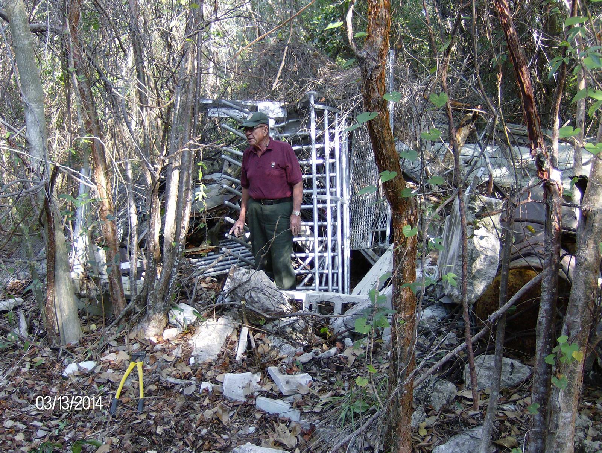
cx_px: 301
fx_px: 627
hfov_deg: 51.3
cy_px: 226
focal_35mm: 36
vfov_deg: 39.7
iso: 105
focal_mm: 6
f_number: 2.8
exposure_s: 1/64
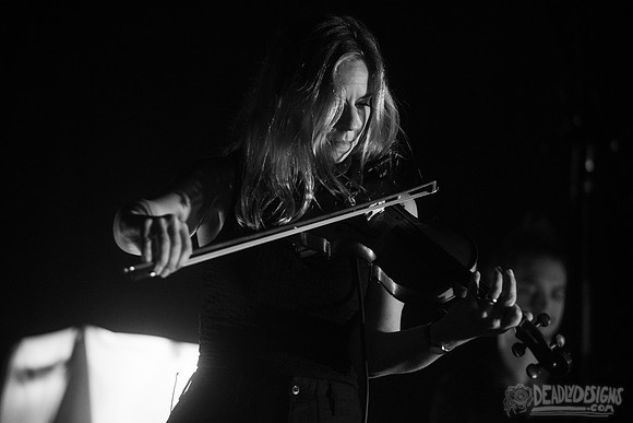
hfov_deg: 14.2
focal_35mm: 145
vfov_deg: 9.5
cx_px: 316
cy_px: 212
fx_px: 2550
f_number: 3.2
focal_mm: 145
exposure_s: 1/250
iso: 2000
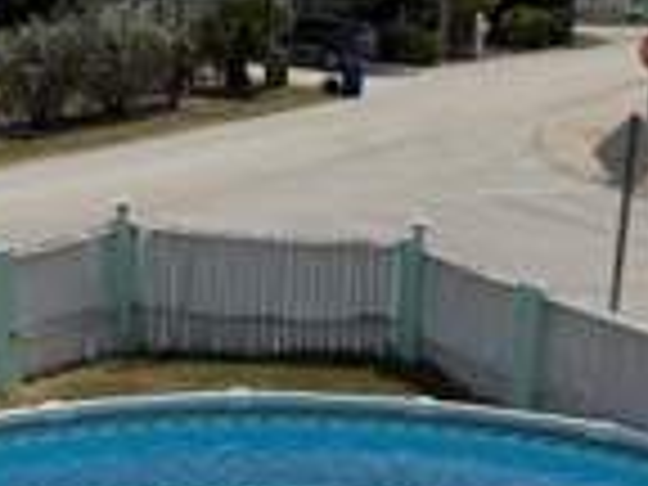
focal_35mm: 80
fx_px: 1498
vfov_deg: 17.3
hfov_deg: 24.4
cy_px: 641
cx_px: 297
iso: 80
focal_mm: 6.76
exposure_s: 1/10309
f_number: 1.78
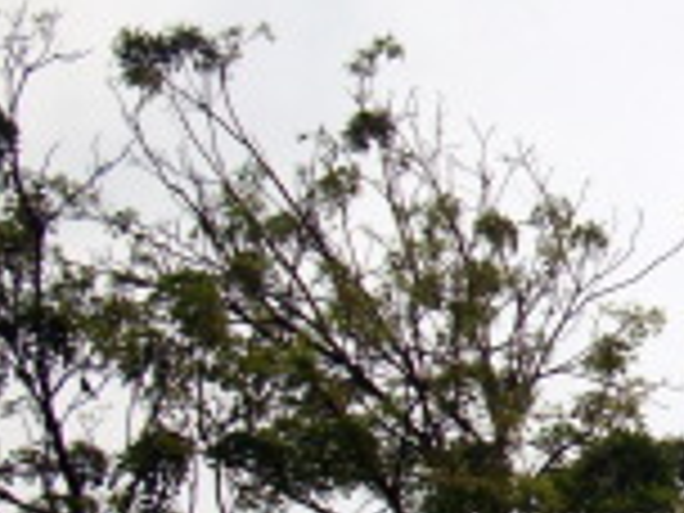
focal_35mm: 134
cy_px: 364
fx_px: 2648
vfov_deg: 11.0
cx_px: 1215
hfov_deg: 13.3
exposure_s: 1/400
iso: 80
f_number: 5.6
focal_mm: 6.2
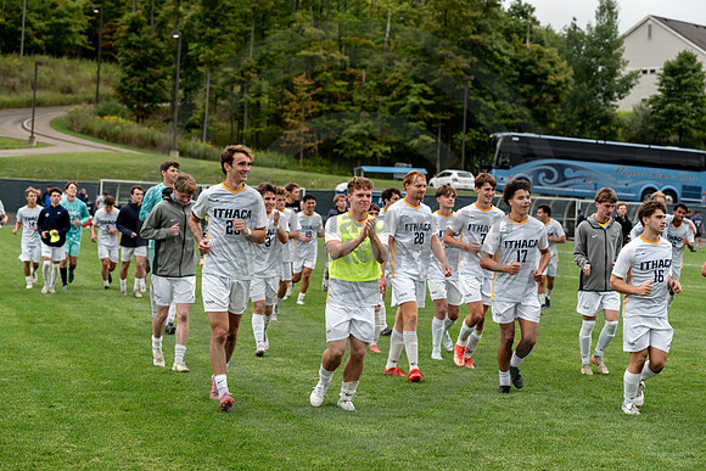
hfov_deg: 23.4
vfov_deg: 15.7
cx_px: 353
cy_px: 236
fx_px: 1703
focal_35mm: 87
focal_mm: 86
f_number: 4.5
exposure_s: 1/320
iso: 320
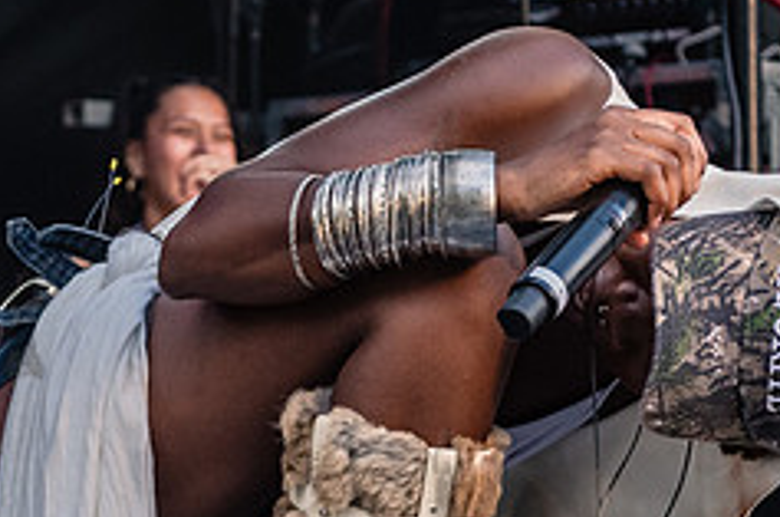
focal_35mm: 223
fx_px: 4822
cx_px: 295
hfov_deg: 9.2
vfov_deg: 6.1
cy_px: 243
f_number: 4
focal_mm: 62
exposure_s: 1/800
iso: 1000
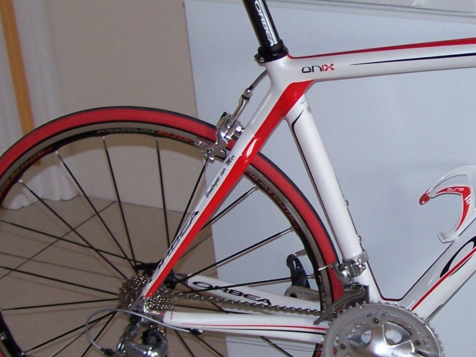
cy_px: 169
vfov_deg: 16.4
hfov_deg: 21.2
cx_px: 445
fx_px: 1238
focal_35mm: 90
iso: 140
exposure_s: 1/60
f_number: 2.8
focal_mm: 6.3
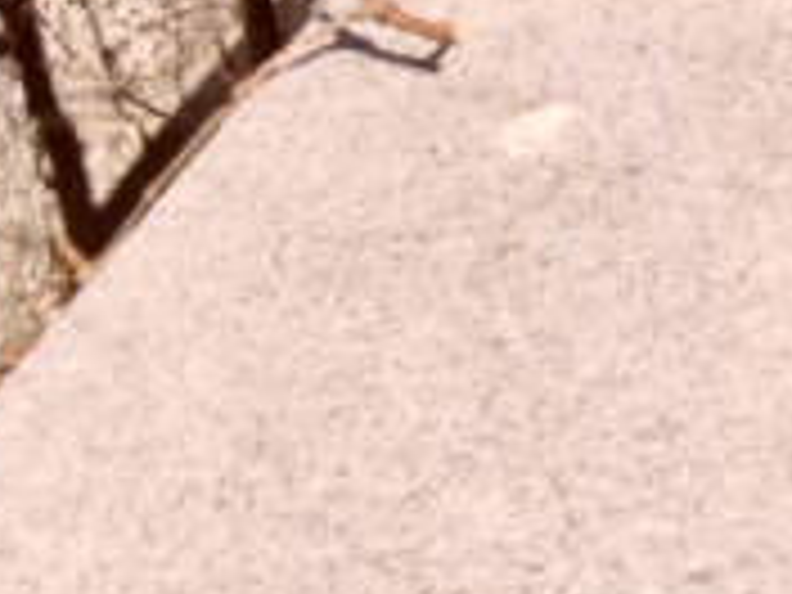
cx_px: 1588
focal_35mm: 233
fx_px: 5331
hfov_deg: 8.1
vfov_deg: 6.1
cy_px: -927
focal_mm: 6.5
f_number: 3.6
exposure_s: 1/750
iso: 80
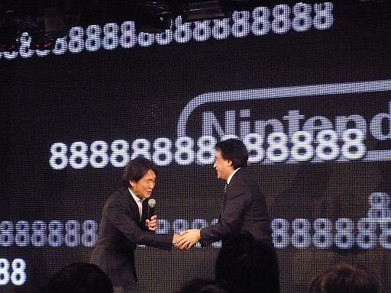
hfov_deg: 18.7
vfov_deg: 14.1
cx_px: 196
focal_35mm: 105
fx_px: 1186
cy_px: 146
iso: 800
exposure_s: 1/60
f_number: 5
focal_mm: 17.4
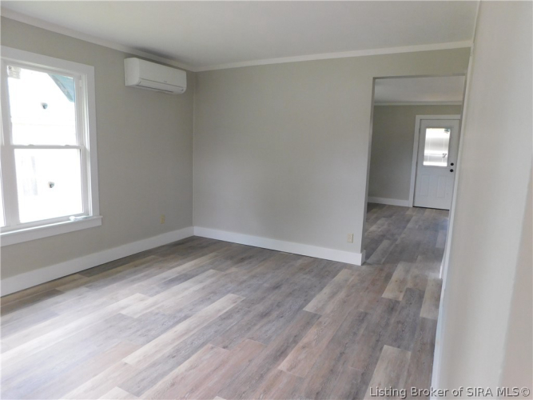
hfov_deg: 73.9
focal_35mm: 23
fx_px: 354
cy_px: 200
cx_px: 266
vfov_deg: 58.9
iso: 220
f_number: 3
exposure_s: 1/30
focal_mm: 4
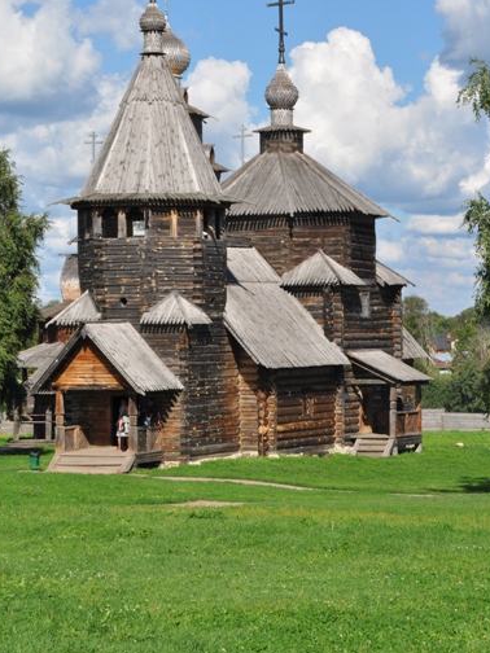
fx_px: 2279
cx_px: 421
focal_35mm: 121
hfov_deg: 12.2
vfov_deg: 16.3
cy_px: 328
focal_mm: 55
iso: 200
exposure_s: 1/200
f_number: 14
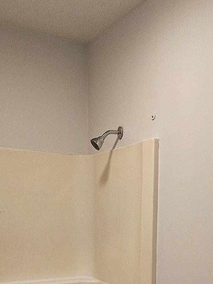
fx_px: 386
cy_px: 263
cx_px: 142
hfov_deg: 30.6
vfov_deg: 37.4
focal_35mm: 47
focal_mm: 6.3
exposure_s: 1/120
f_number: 1.7
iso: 640
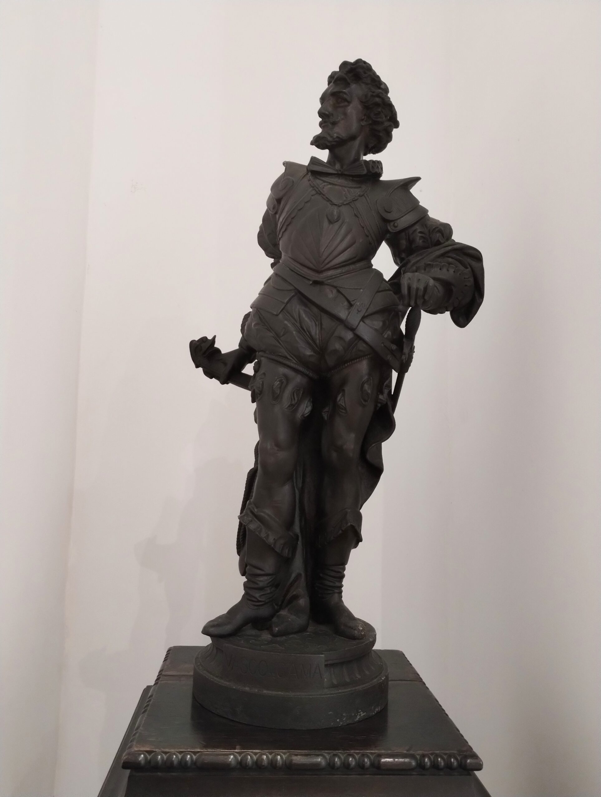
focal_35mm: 28
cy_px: 398
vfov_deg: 63.4
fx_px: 646
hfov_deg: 49.9
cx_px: 300
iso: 1728
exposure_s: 1/24
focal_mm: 4.27
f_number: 1.8
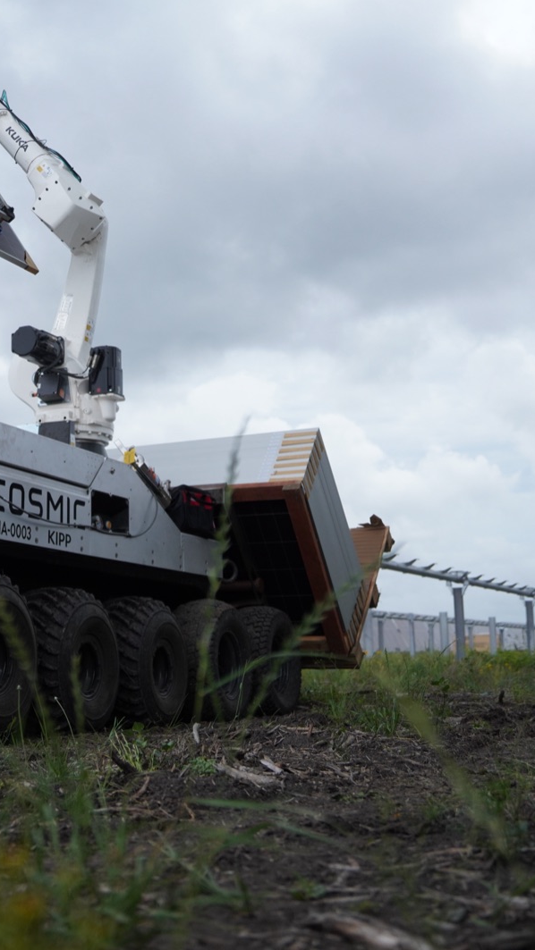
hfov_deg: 22.6
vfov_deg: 39.9
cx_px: 67
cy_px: 475
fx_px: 1311
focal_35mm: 52
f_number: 2.8
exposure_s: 1/8000
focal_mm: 33
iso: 640
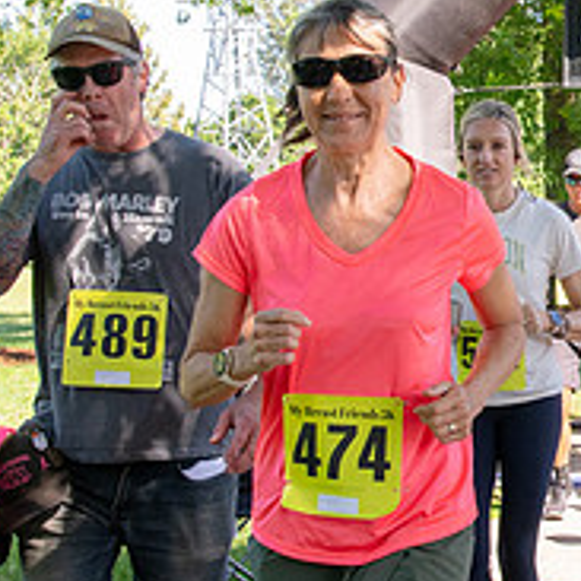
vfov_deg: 17.9
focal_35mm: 97
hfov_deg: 16.9
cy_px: 248
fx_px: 1842
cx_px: 746
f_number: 5.6
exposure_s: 1/400
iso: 500
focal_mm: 24
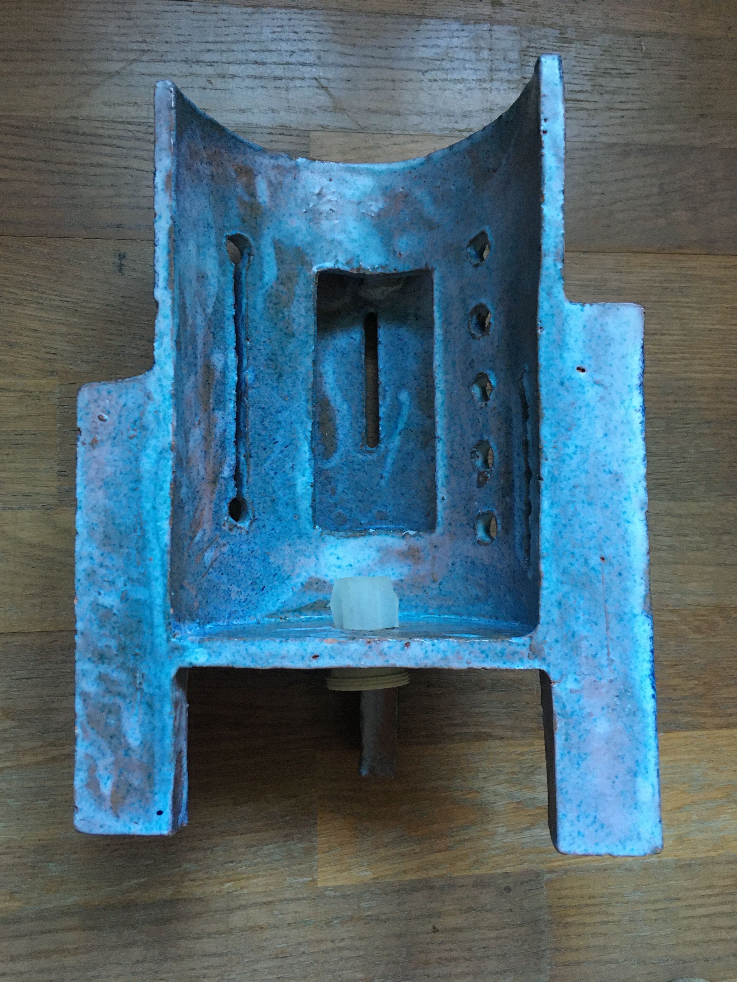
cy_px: 491
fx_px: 823
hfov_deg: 48.2
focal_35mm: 29
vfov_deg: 61.7
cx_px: 368
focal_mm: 4.15
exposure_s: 1/17
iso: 200
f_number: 2.2
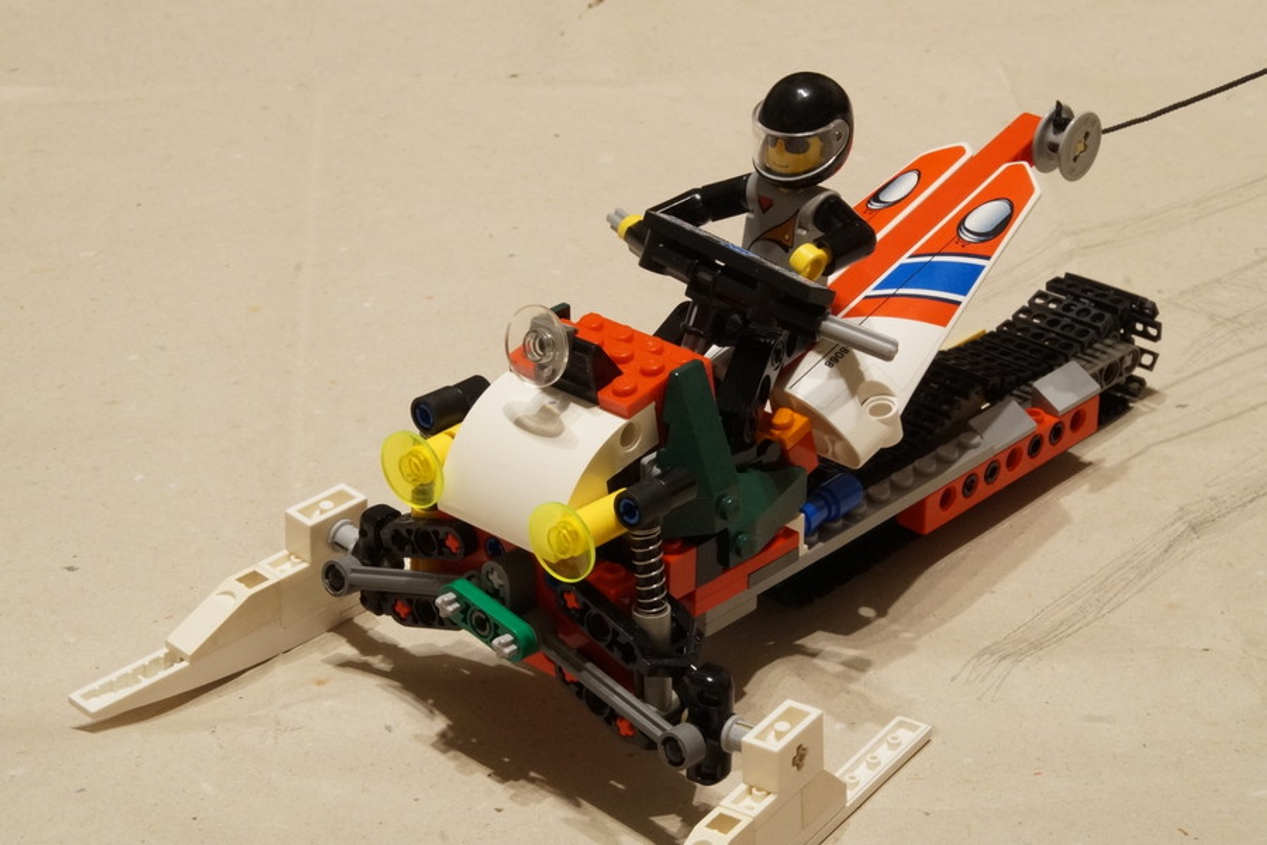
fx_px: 3167
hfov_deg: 22.6
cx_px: 634
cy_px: 422
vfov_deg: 15.2
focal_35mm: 90
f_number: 22
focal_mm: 60
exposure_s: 1
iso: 1600
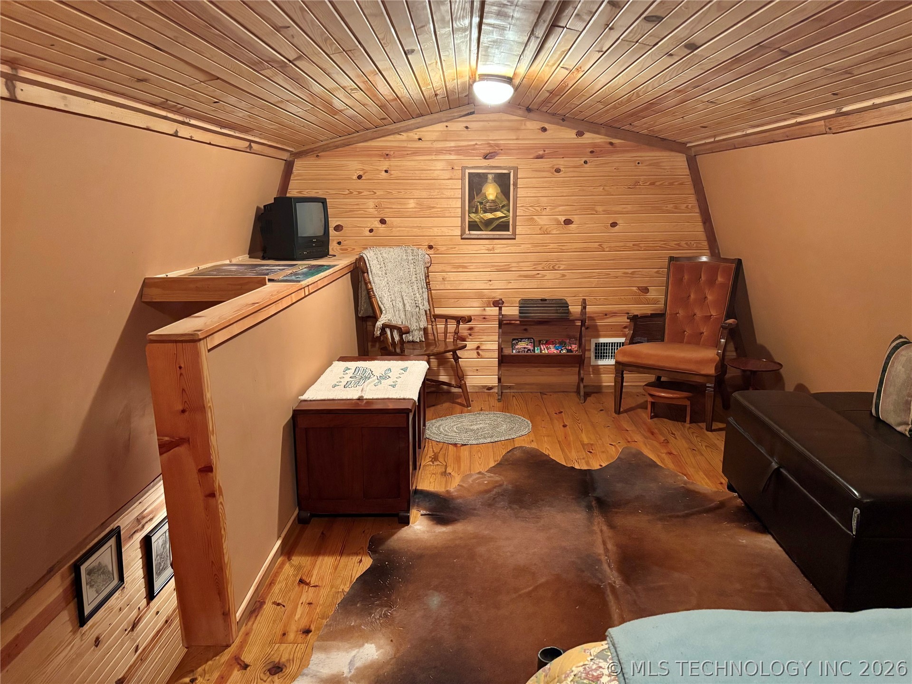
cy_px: 342
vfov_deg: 53.1
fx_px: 685
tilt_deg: -11.3
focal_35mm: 26
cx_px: 456
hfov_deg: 67.3
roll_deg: +0.9
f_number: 1.6
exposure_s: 1/30
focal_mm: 5.96
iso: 500
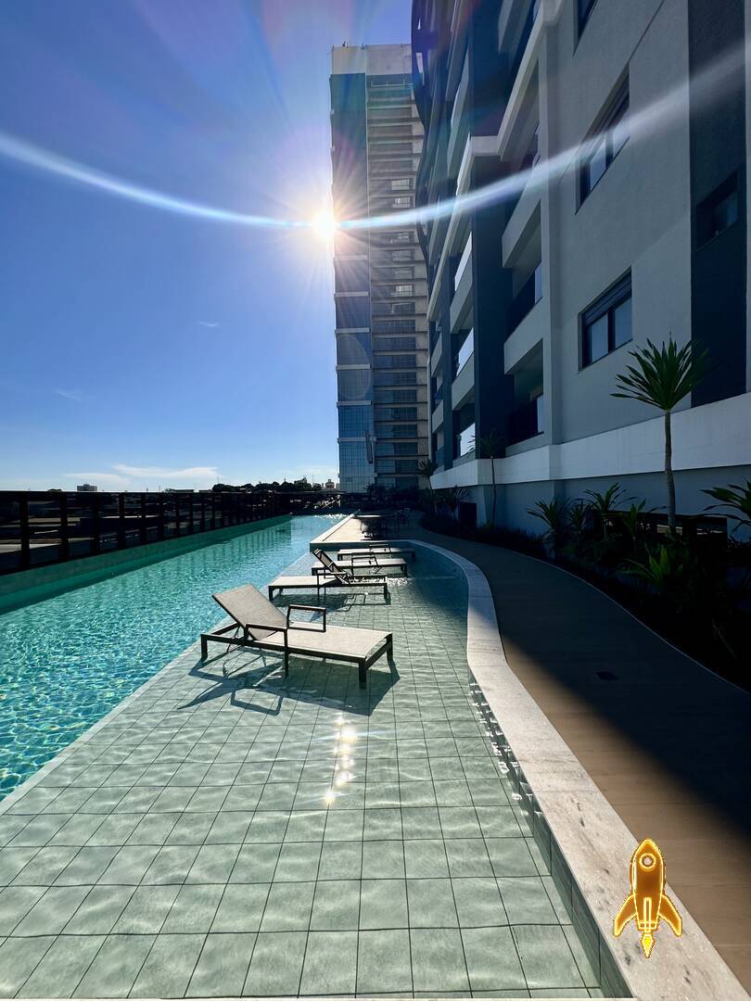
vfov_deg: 102.1
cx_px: 376
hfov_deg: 85.7
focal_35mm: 14
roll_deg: +0.7
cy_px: 500
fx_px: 405
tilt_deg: +0.4
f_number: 2.2
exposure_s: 1/6494
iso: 50
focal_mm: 2.22
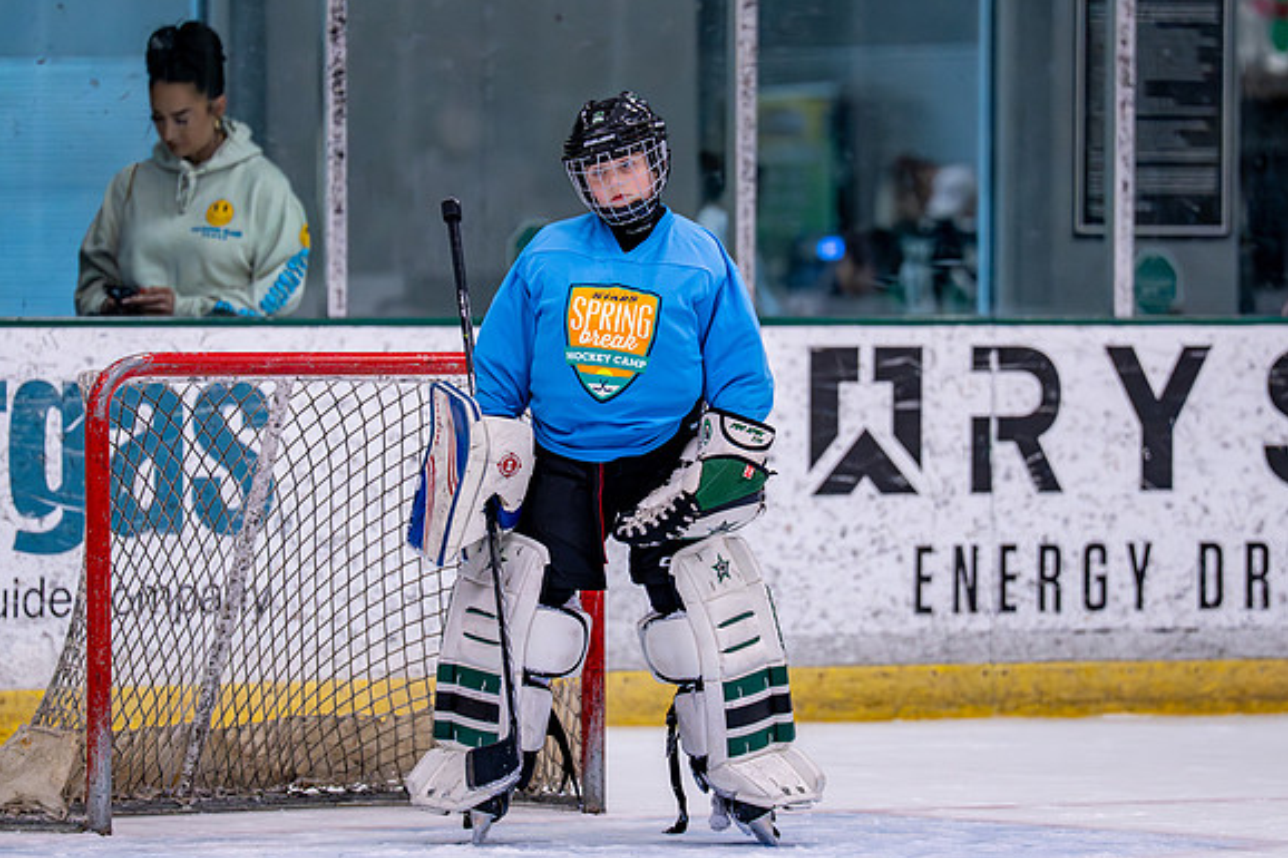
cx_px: 642
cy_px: 410
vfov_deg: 4.4
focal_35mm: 311
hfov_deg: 6.6
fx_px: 11123
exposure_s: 1/1250
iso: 2500
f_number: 2.8
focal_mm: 191
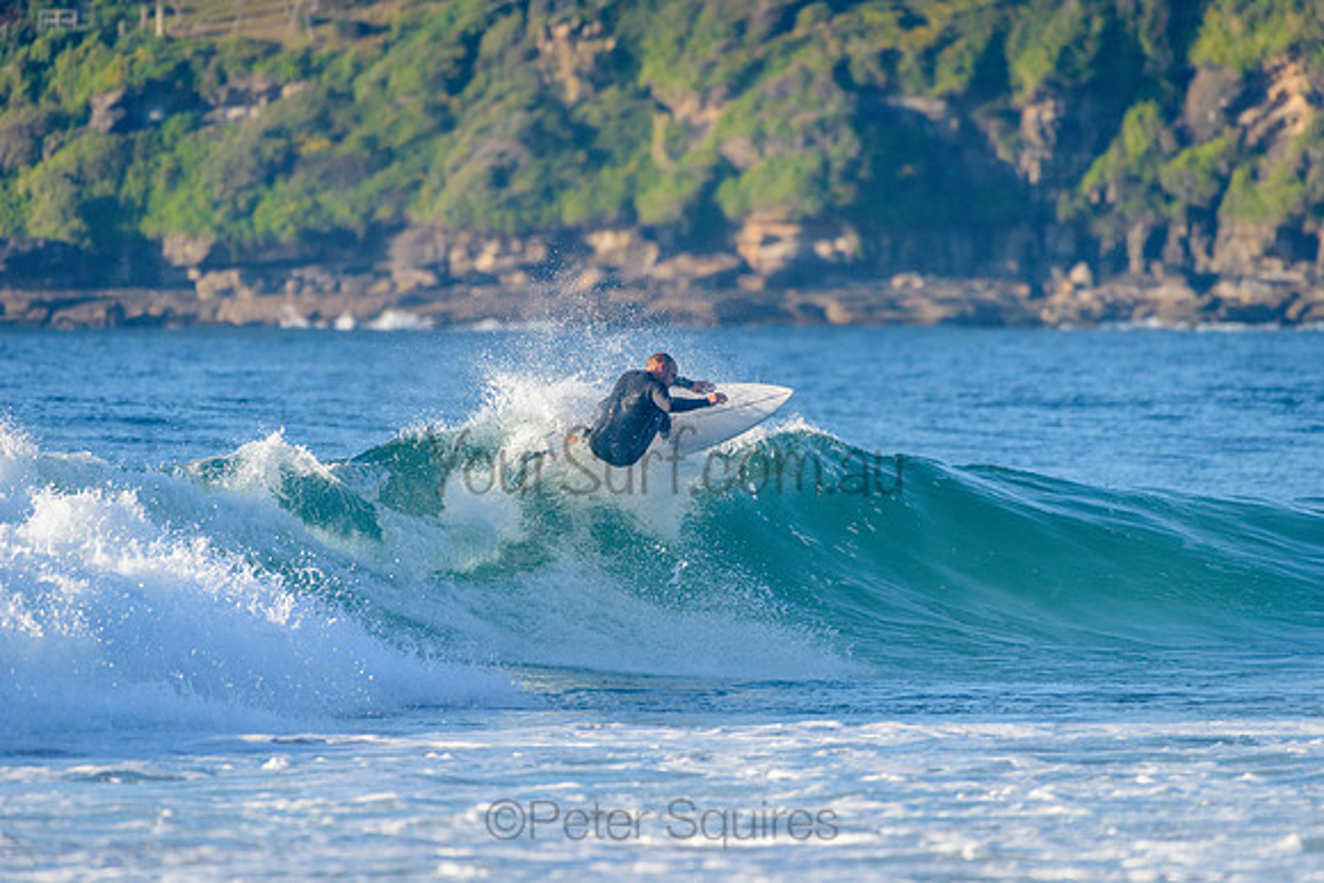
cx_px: 662
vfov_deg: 2.8
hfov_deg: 4.1
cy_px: 442
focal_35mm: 500
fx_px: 18399
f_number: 5.6
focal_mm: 500
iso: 500
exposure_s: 1/2000
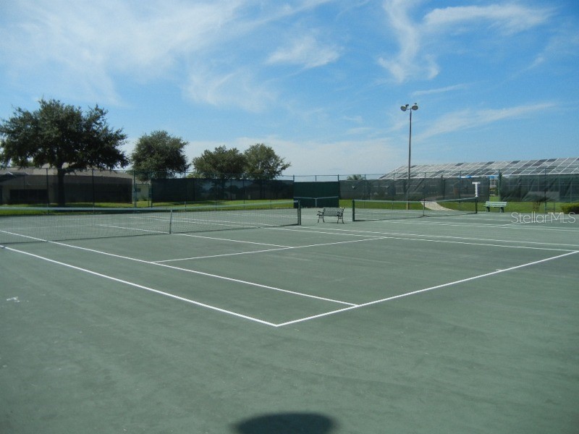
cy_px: 217
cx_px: 290
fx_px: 502
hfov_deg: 60.0
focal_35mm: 30
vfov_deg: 46.8
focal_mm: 5.4
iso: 160
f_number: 7
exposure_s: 1/610
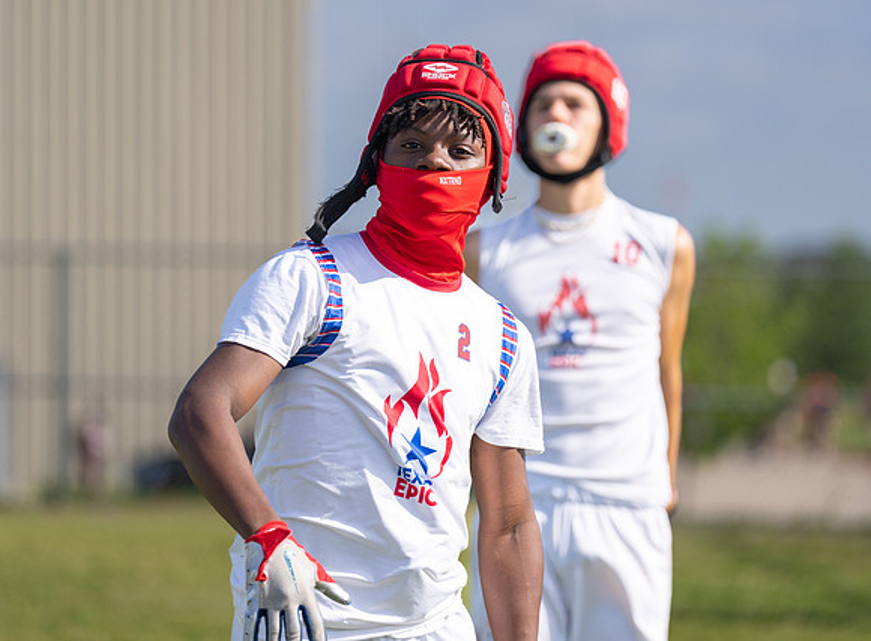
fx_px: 4997
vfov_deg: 7.3
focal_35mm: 200
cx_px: 410
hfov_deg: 10.0
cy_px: 262
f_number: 2.8
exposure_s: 1/3200
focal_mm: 158
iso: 100
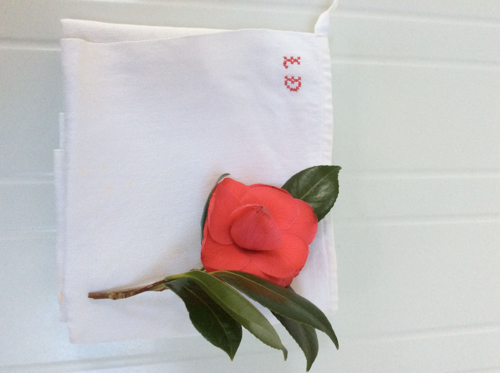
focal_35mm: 32
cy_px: 186
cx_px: 250
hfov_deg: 56.9
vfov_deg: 44.1
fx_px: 462
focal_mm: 3.3
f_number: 2.4
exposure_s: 1/25
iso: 80
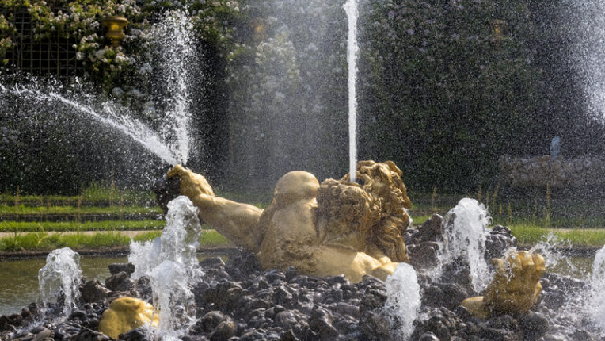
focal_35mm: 104
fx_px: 1669
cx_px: 302
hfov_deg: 20.6
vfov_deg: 11.6
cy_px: 213
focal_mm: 120
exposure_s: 1/2000
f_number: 9
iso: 1000
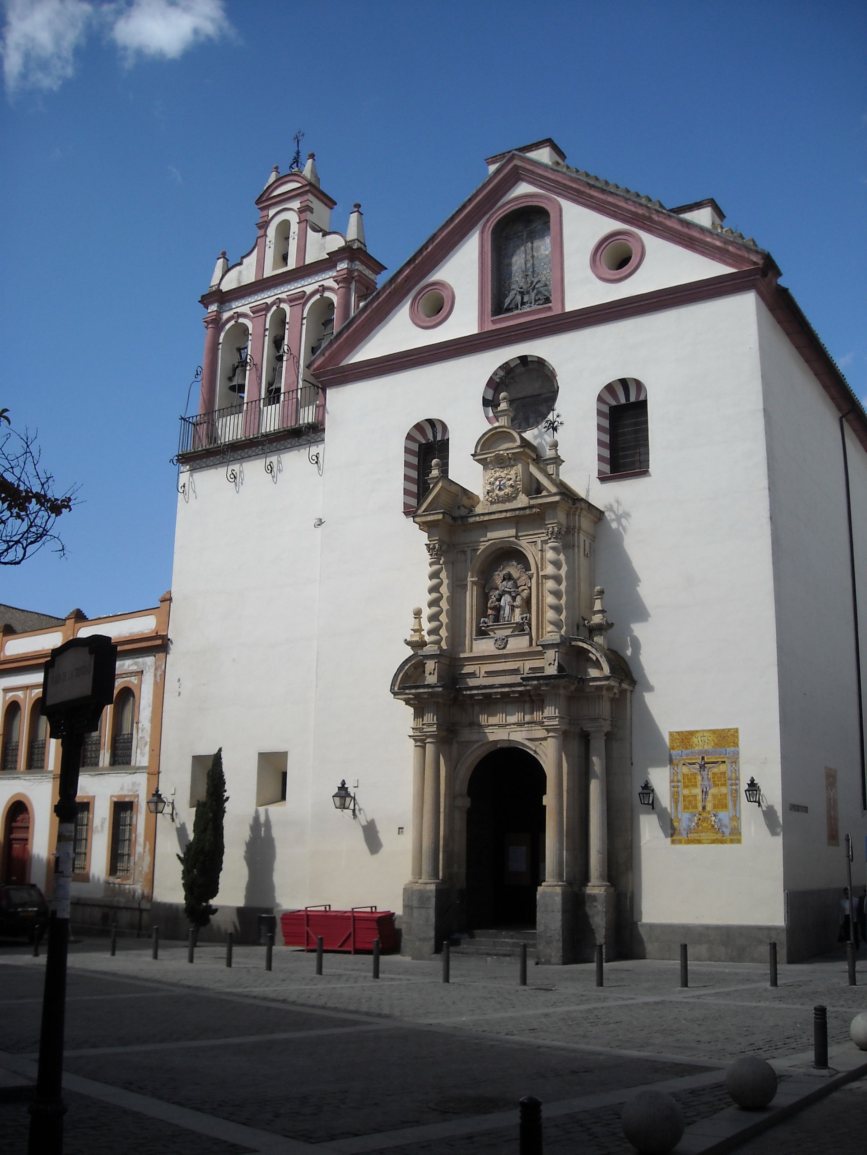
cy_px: 578
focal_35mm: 35
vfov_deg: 52.6
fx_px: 1169
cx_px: 434
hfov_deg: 40.7
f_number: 5.6
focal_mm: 5.7
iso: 64
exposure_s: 1/384
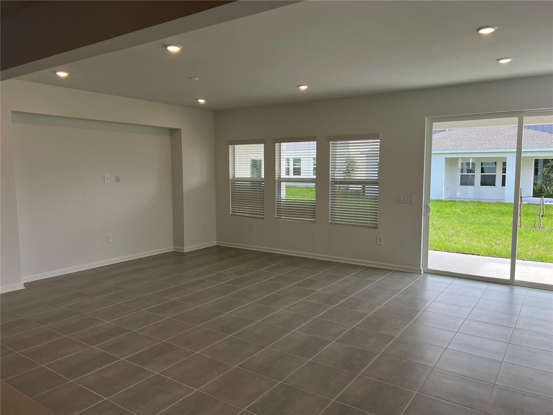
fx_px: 415
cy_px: 208
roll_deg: +0.2
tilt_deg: -5.0
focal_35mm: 26
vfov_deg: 53.1
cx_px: 276
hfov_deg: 67.3
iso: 50
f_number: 1.5
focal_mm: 5.7
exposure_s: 1/480
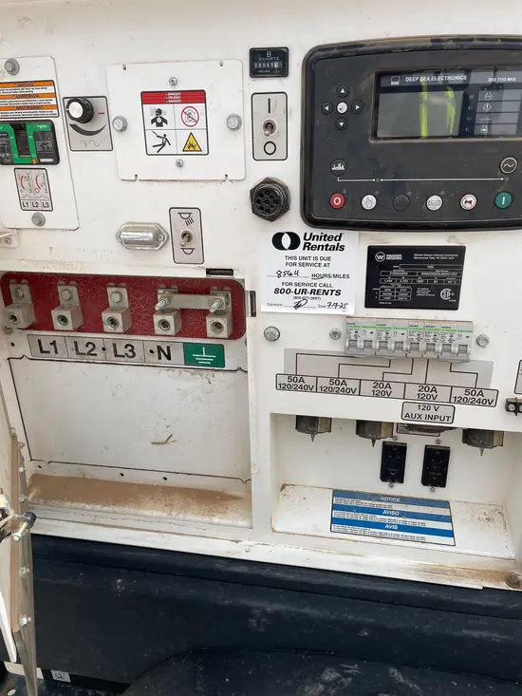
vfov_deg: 67.3
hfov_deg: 53.1
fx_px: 523
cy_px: 348
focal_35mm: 26
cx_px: 261
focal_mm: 4.2
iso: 32
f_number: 1.6
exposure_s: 1/2882
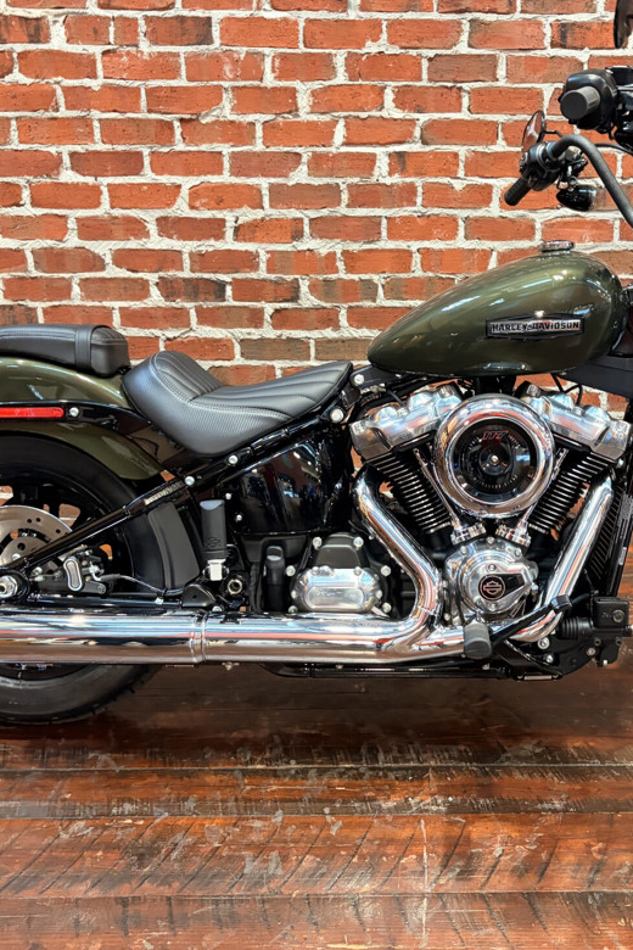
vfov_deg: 51.9
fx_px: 976
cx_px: 410
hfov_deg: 35.7
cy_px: 470
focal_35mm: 37
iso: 400
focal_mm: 5.96
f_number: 1.6
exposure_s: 1/60
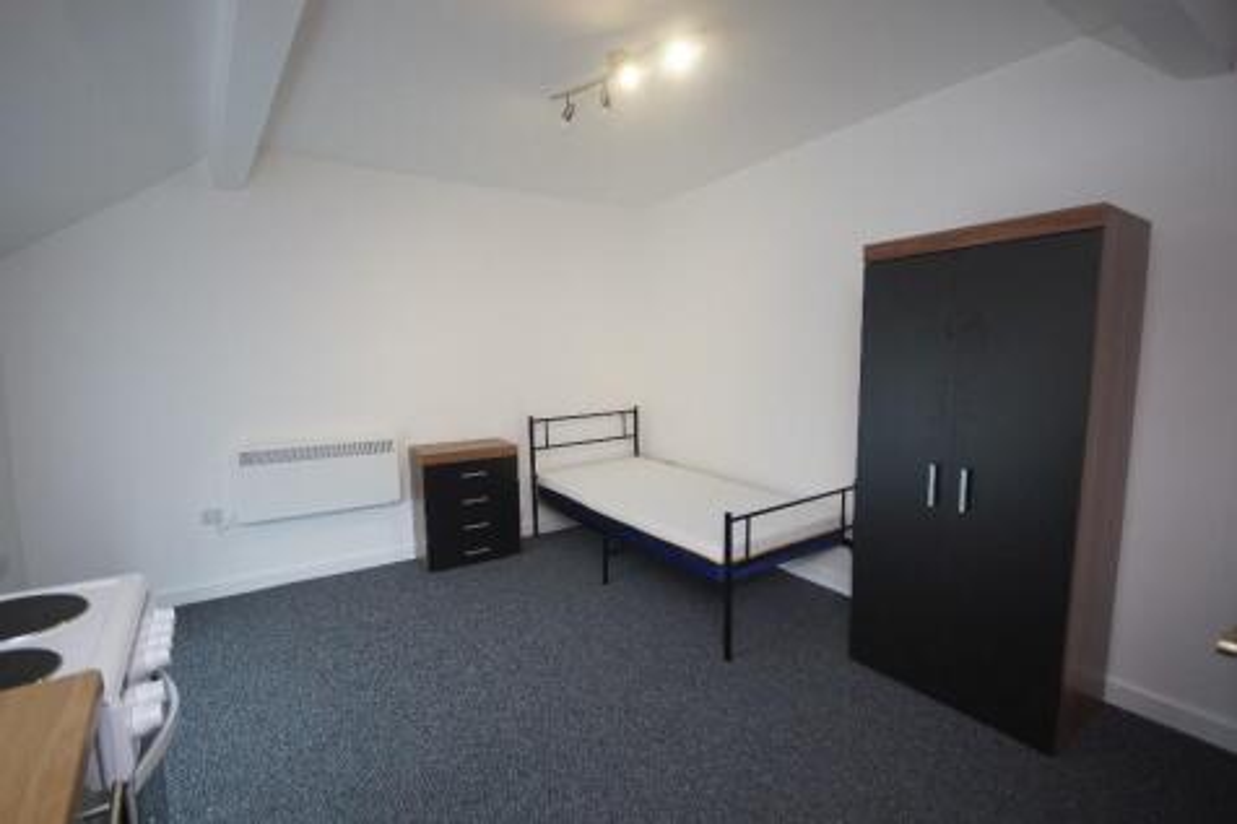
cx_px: 618
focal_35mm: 15
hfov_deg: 100.4
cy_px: 412
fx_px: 515
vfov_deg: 77.3
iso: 800
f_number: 4
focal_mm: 10
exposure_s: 1/160
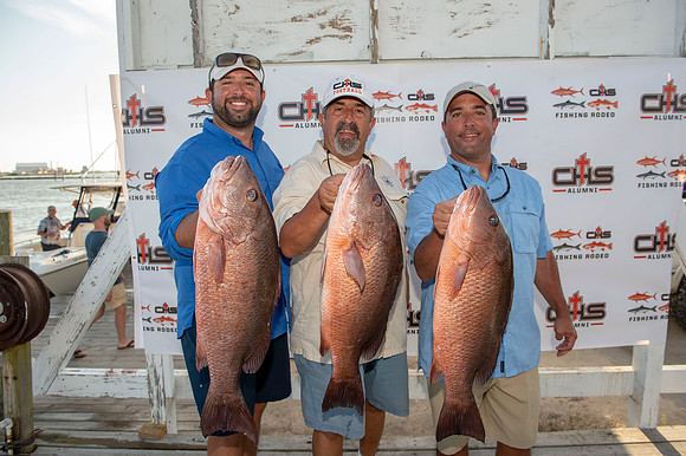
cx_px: 343
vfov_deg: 49.5
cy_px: 228
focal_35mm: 26
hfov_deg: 69.4
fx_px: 495
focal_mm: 26
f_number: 5.6
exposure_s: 1/160
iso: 100
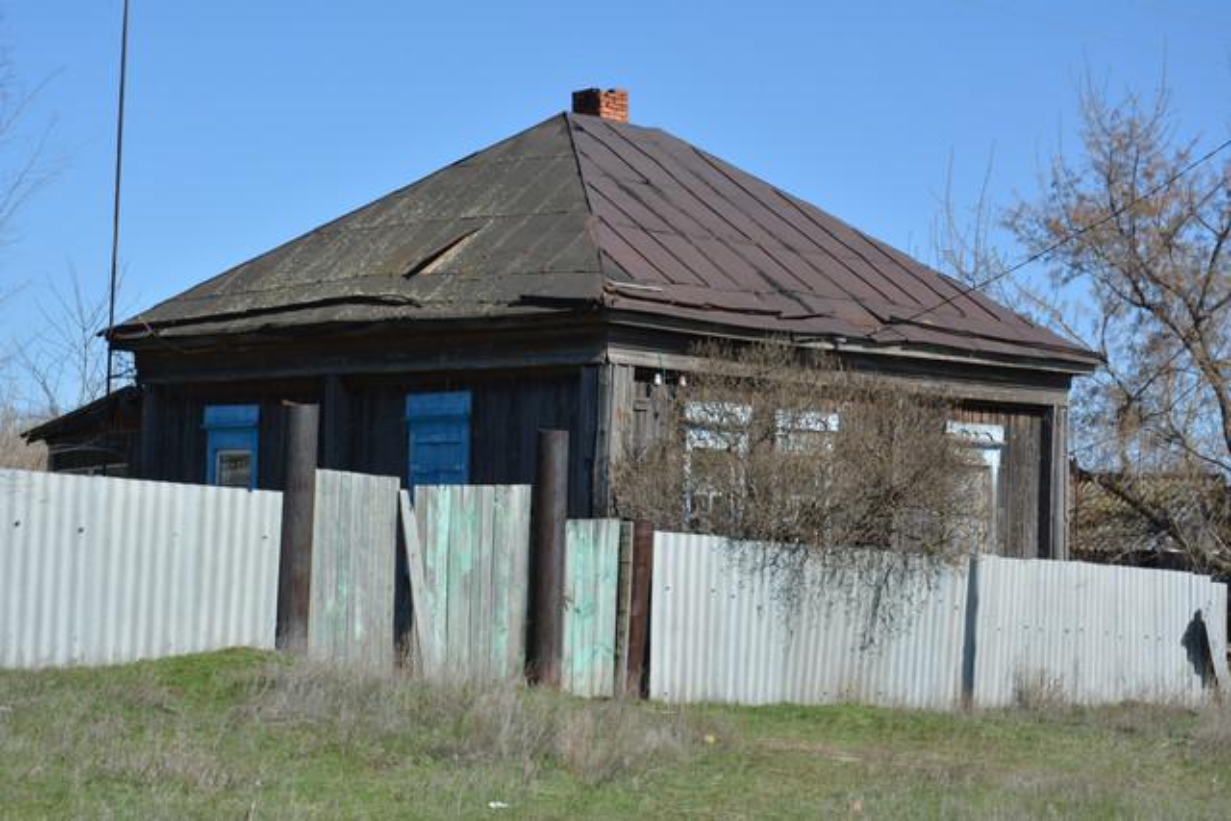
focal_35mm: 78
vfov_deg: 17.5
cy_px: 410
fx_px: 2668
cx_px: 616
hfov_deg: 26.0
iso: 200
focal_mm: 52
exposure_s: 1/500
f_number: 8
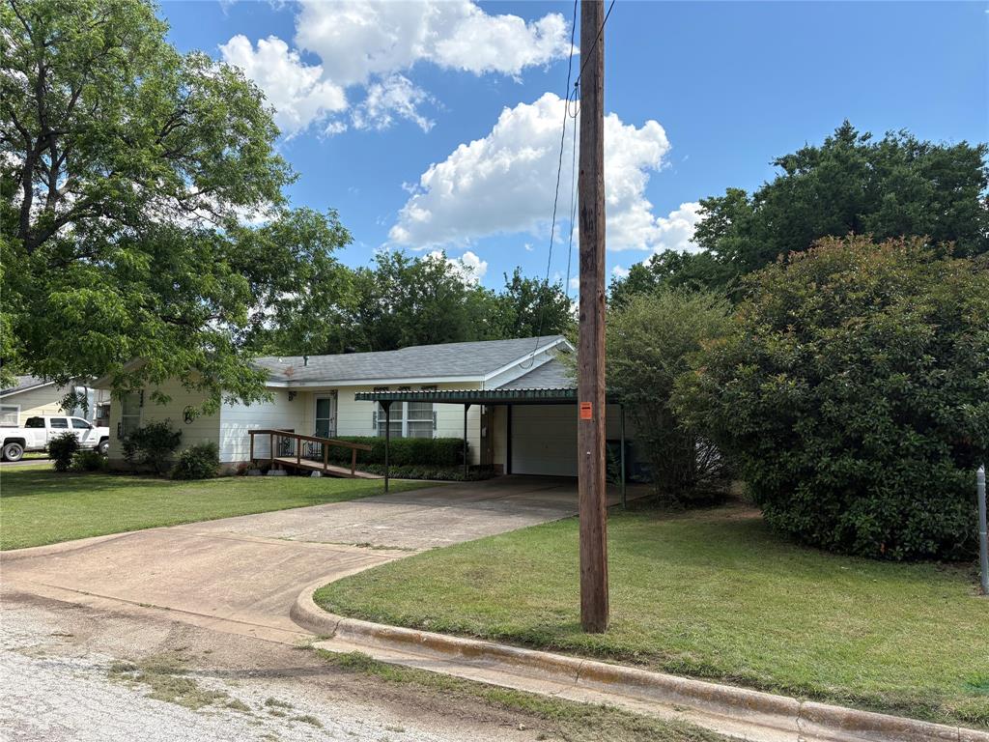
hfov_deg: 67.3
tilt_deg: +5.5
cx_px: 494
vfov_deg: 53.1
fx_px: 743
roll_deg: -1.2
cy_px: 371
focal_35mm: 26
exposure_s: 1/2639
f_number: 1.6
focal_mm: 5.96
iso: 64
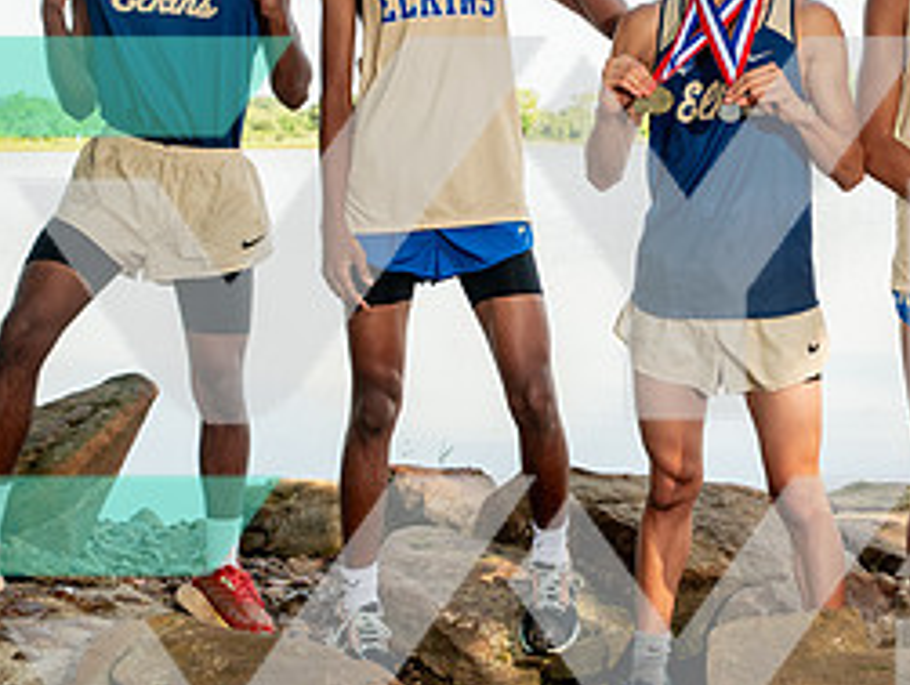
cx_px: 837
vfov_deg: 20.7
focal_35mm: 71
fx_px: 1869
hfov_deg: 26.4
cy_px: 230
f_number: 7.1
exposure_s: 1/200
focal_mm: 32
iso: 200
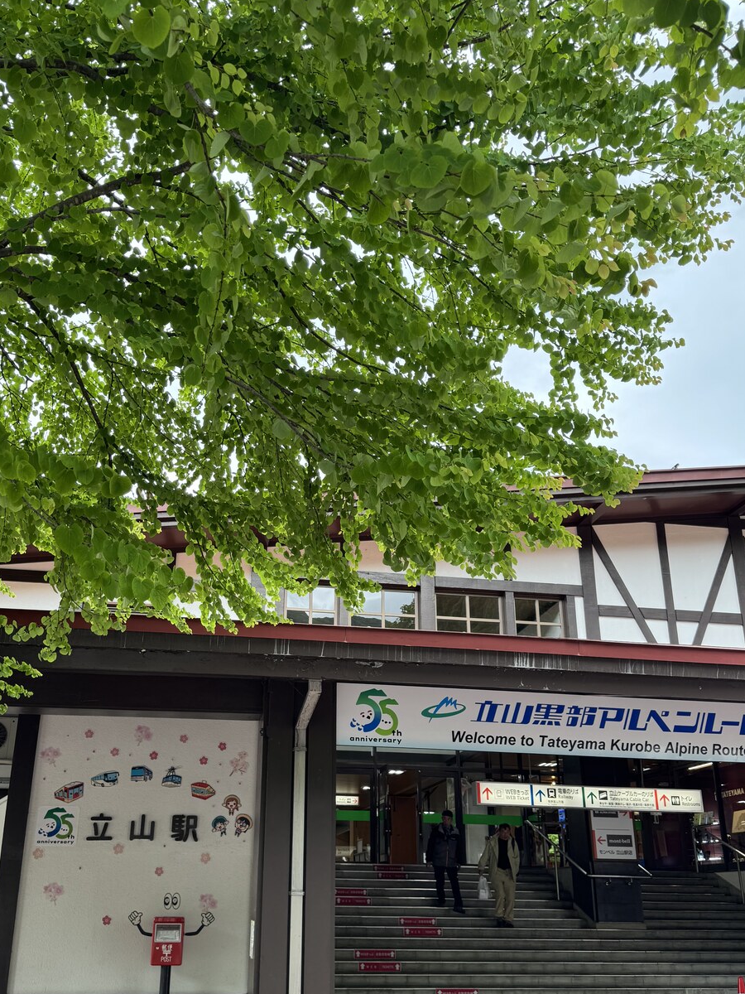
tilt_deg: +19.5
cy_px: 562
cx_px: 334
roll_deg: -1.5
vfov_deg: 56.6
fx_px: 918
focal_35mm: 32
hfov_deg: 44.1
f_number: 1.78
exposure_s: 1/175
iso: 64
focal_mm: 6.76
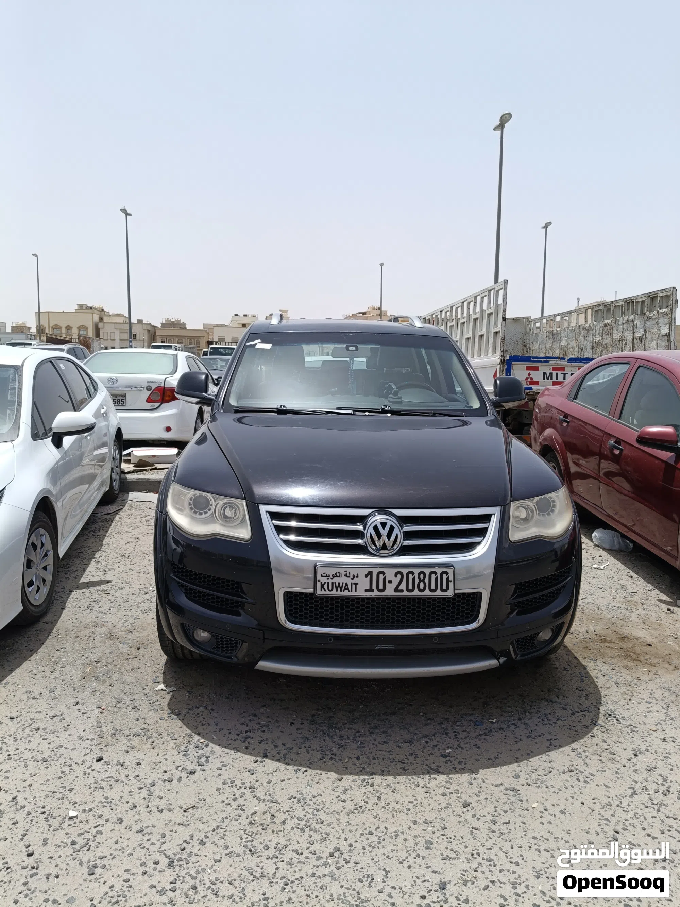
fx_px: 681
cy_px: 454
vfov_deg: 67.3
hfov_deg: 53.1
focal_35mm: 26
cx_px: 340
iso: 80
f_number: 1.8
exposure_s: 1/1887
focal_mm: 4.84
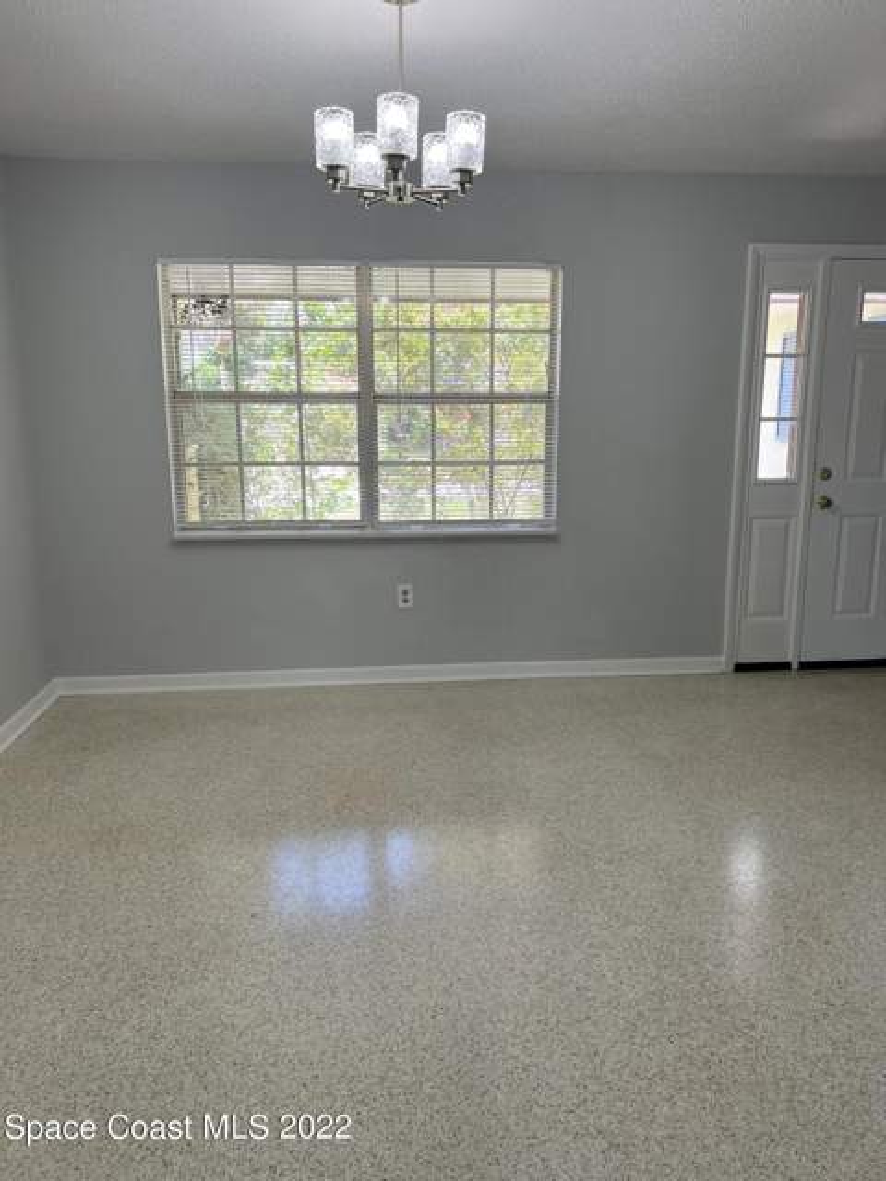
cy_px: 590
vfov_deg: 67.3
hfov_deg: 53.1
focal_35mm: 26
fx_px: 887
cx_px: 443
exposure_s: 1/167
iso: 50
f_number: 1.5
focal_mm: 5.7
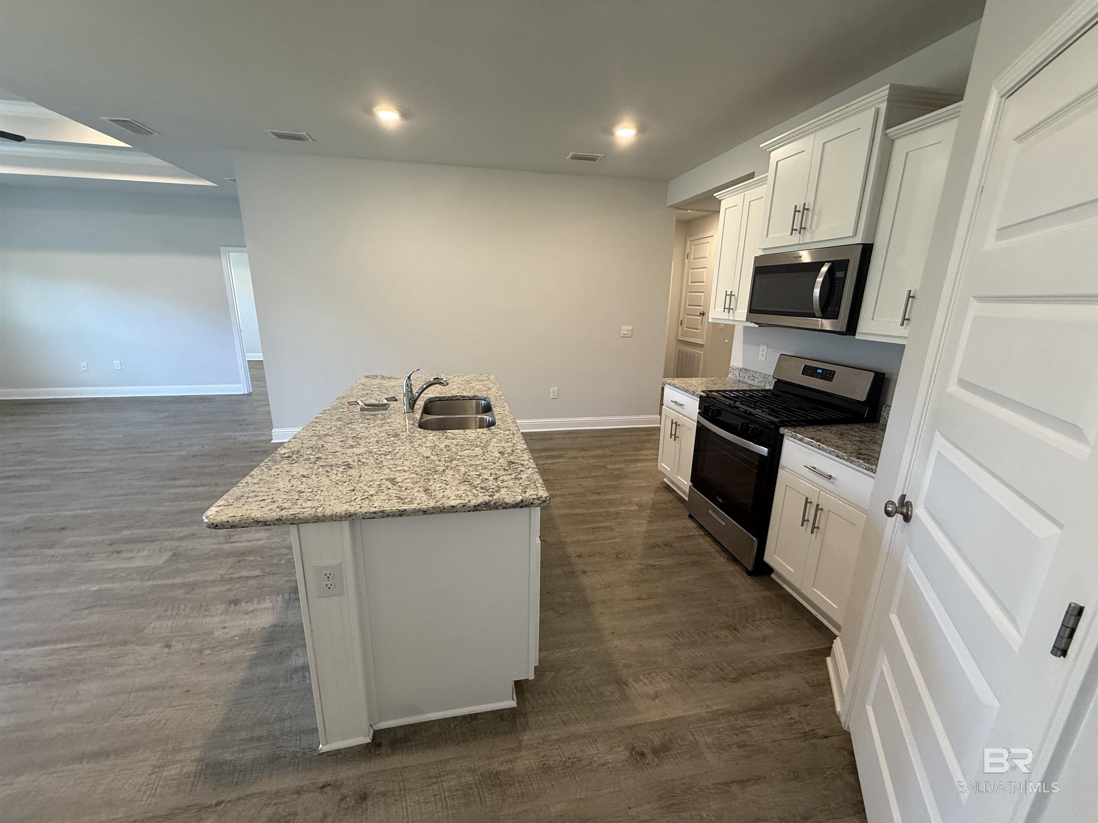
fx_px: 444
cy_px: 412
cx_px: 549
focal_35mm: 14
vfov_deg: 85.7
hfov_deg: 102.1
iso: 200
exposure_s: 1/60
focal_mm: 2.22
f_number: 2.2
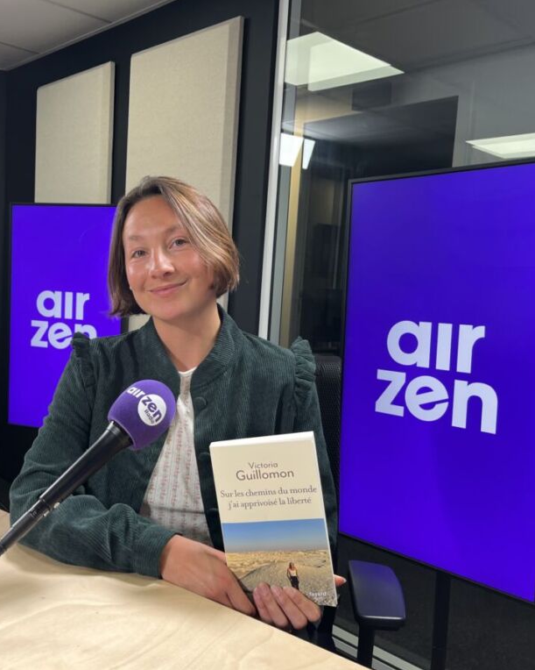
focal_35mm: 34
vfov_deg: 52.9
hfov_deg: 42.9
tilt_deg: -5.6
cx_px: 186
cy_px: 335
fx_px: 673
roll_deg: -2.7
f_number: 1.6
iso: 50
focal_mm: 5.1
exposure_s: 1/100
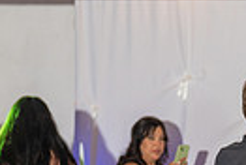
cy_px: 262
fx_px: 1466
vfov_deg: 6.4
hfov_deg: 9.5
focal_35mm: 214
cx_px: 255
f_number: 3.5
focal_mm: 42
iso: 500
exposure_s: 1/200
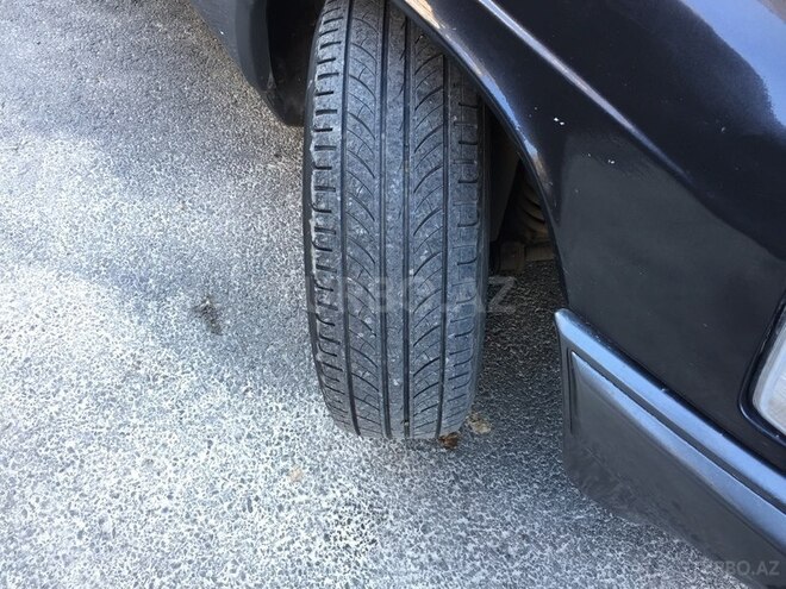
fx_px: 658
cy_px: 294
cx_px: 393
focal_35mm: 29
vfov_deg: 48.2
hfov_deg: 61.7
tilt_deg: -54.9
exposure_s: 1/50
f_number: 2.2
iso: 32
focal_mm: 4.15
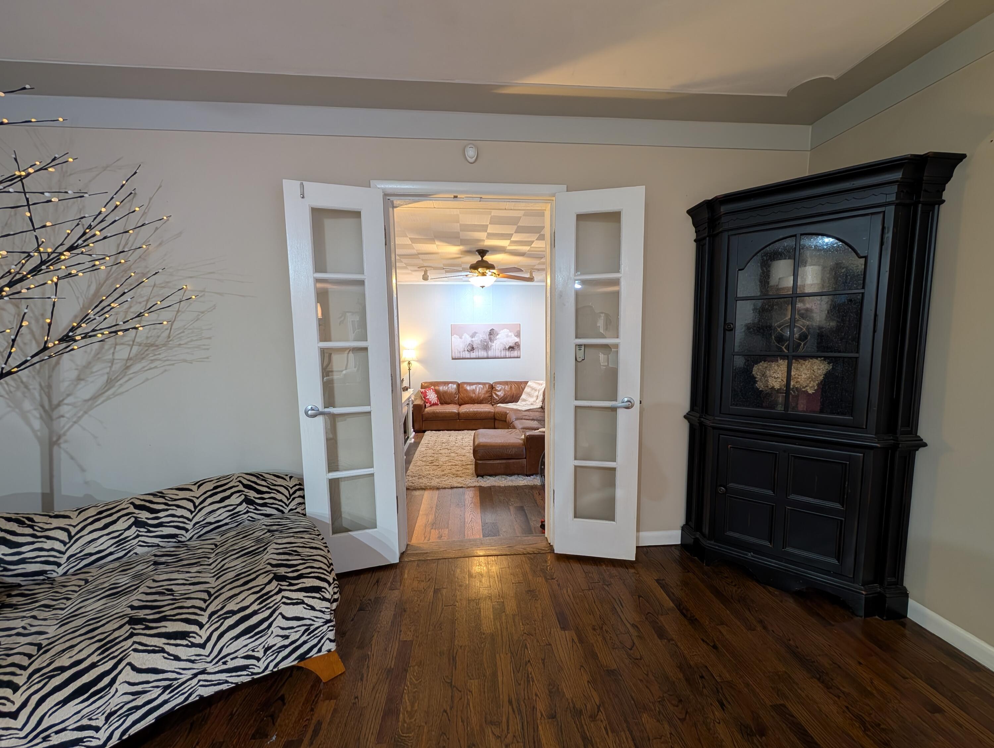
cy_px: 374
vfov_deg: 94.6
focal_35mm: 12
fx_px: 345
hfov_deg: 110.5
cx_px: 497
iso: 94
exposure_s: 1/23.8
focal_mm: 2.02
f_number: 1.7
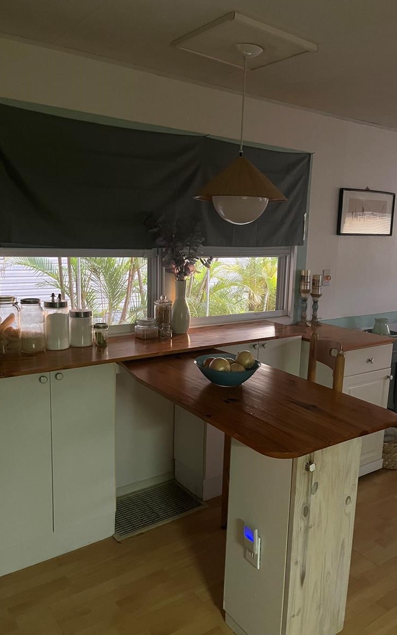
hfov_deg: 44.5
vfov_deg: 66.5
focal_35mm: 28
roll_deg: -2.1
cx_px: 203
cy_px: 318
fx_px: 485
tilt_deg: -10.4
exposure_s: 1/30
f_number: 1.6
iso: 640
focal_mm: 5.1
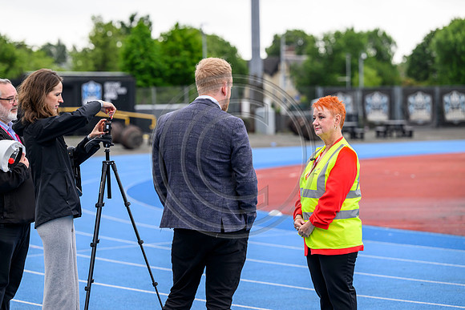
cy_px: 155
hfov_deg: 15.2
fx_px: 1744
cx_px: 232
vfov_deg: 10.2
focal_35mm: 135
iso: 500
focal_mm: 135
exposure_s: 1/500
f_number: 4
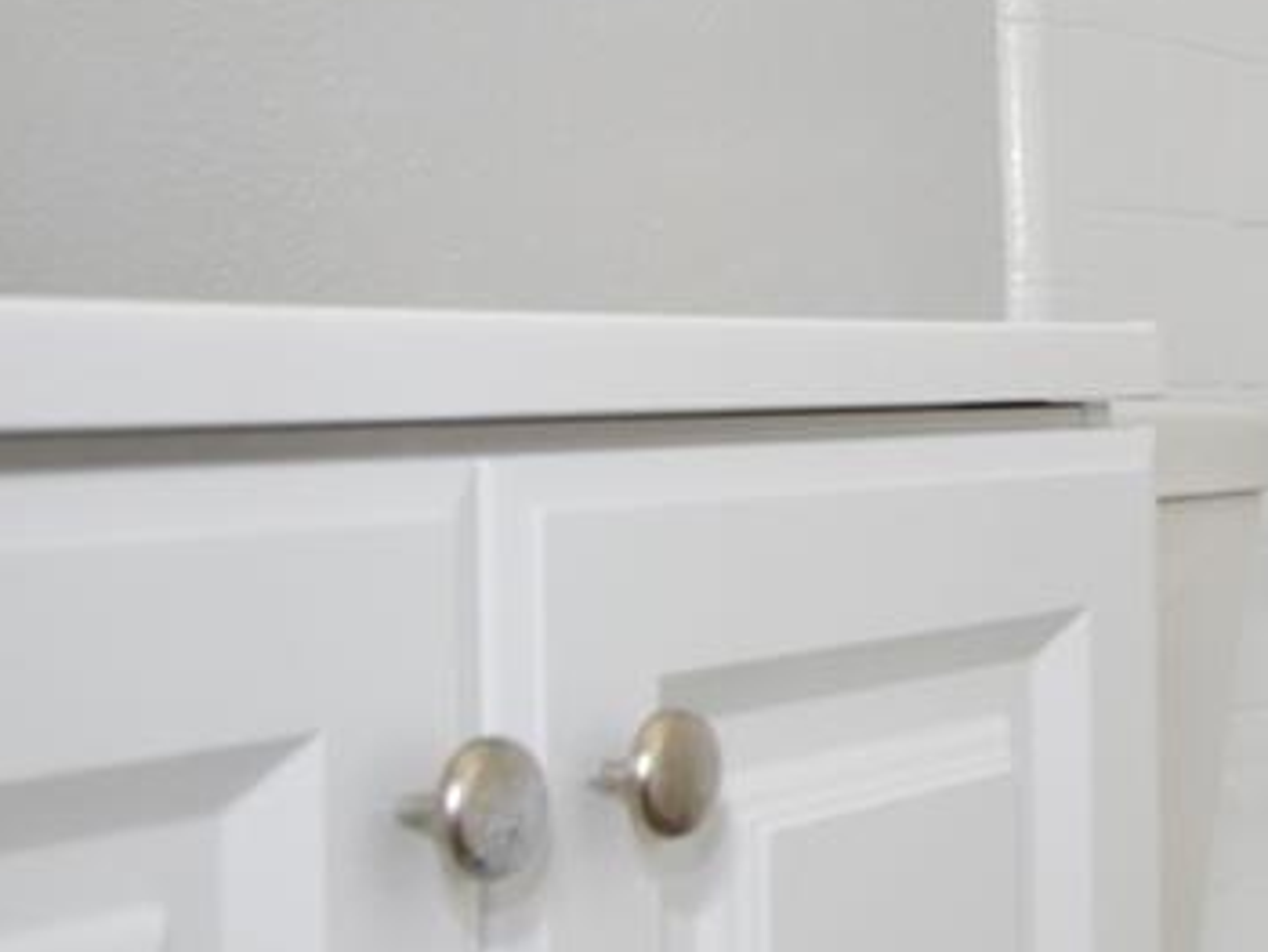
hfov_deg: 17.7
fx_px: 2896
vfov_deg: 18.7
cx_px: 2518
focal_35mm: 79
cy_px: 422
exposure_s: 1/80
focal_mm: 12
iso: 400
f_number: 4.5
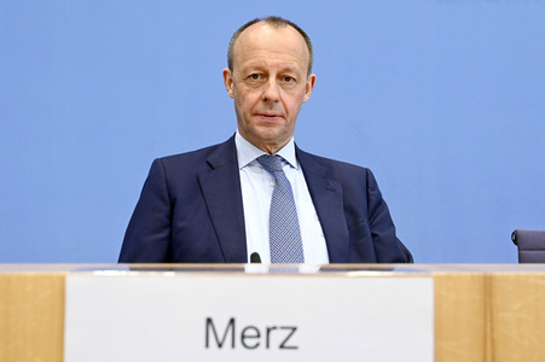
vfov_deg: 31.1
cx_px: 272
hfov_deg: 45.5
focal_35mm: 43
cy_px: 181
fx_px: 650
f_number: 5.6
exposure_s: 1/320
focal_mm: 43
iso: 3200
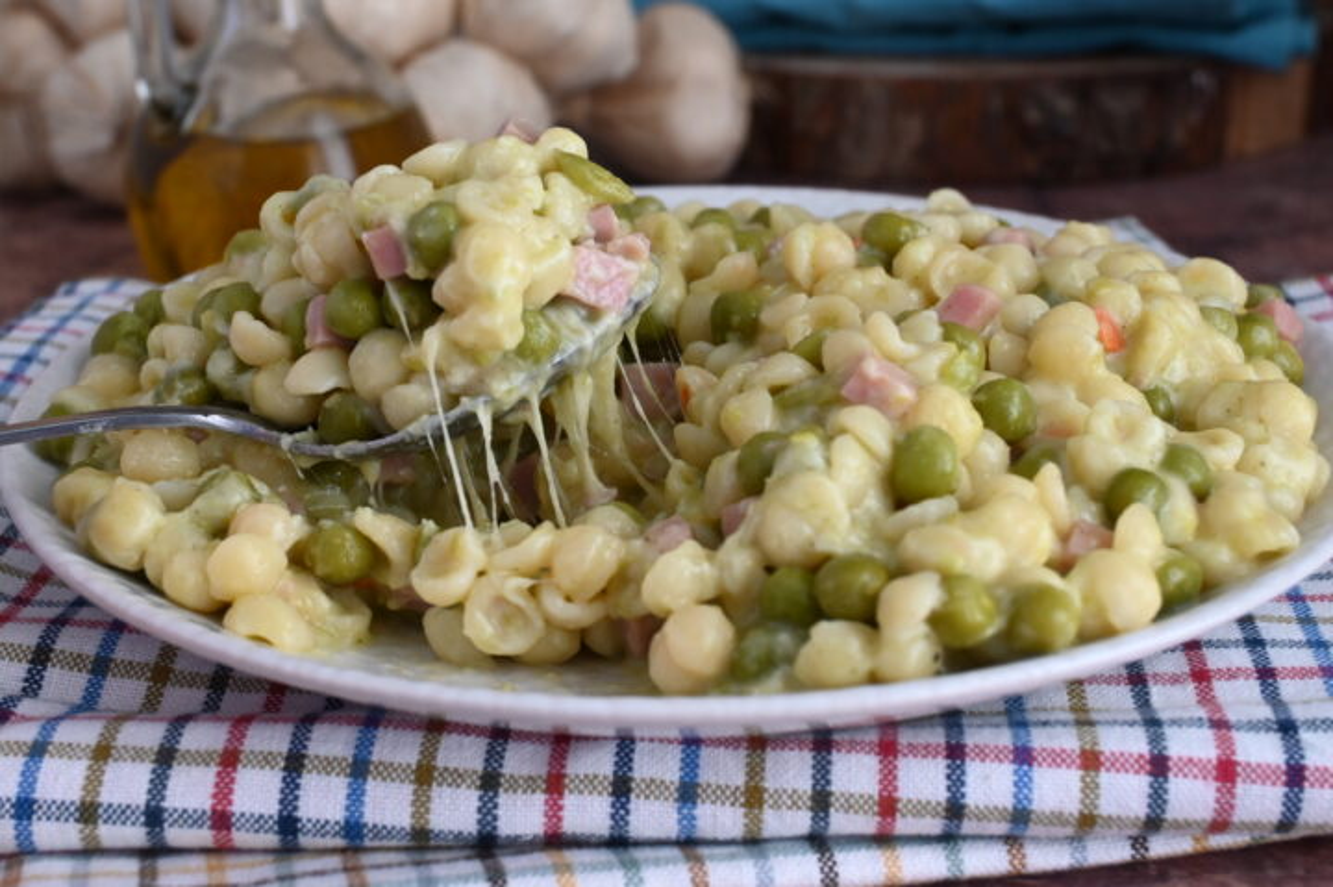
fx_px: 2109
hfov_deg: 35.1
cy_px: 444
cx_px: 666
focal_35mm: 57
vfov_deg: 23.7
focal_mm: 38
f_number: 8
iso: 800
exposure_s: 1/8
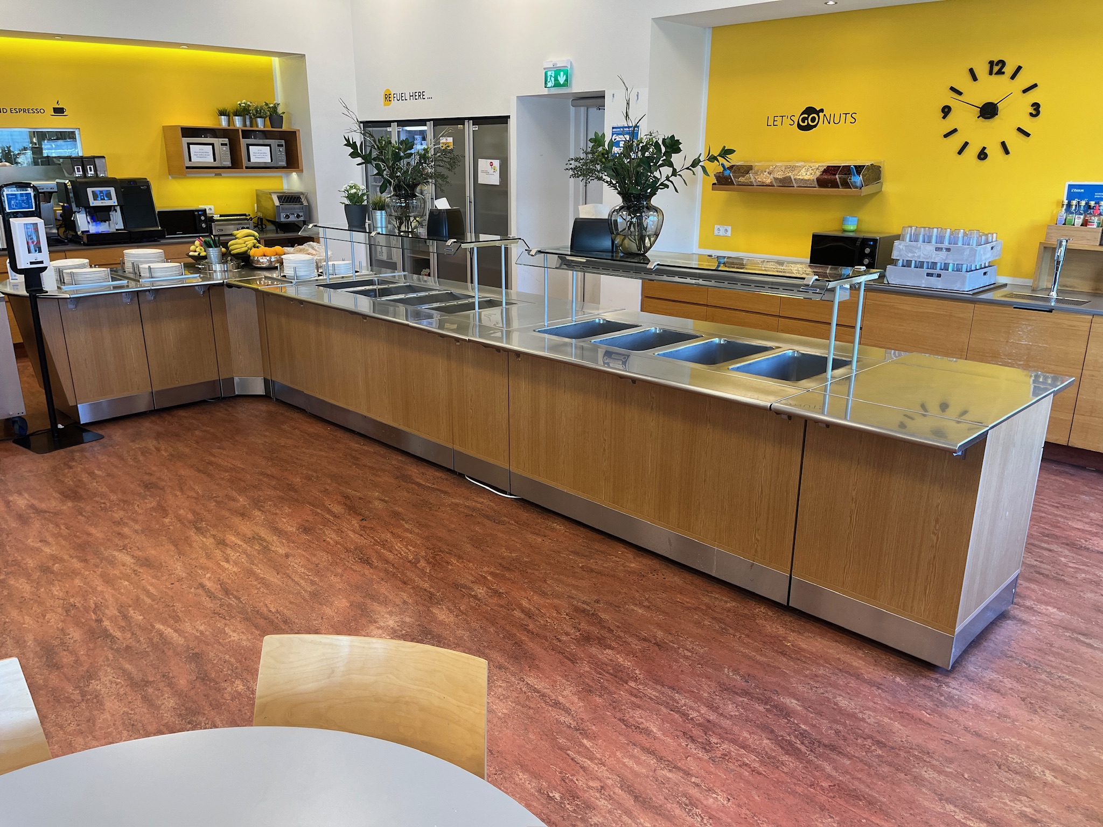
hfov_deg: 67.3
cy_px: 414
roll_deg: +0.4
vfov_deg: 53.1
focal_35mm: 26
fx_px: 828
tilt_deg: -17.4
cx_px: 552
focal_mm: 5.1
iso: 100
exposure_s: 1/100
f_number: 1.6
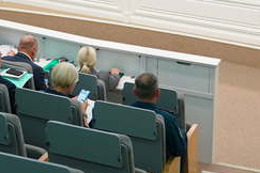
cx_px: 41
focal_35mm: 103
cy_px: -74
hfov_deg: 19.6
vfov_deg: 12.7
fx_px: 744
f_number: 2.8
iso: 2000
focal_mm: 24
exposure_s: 1/250
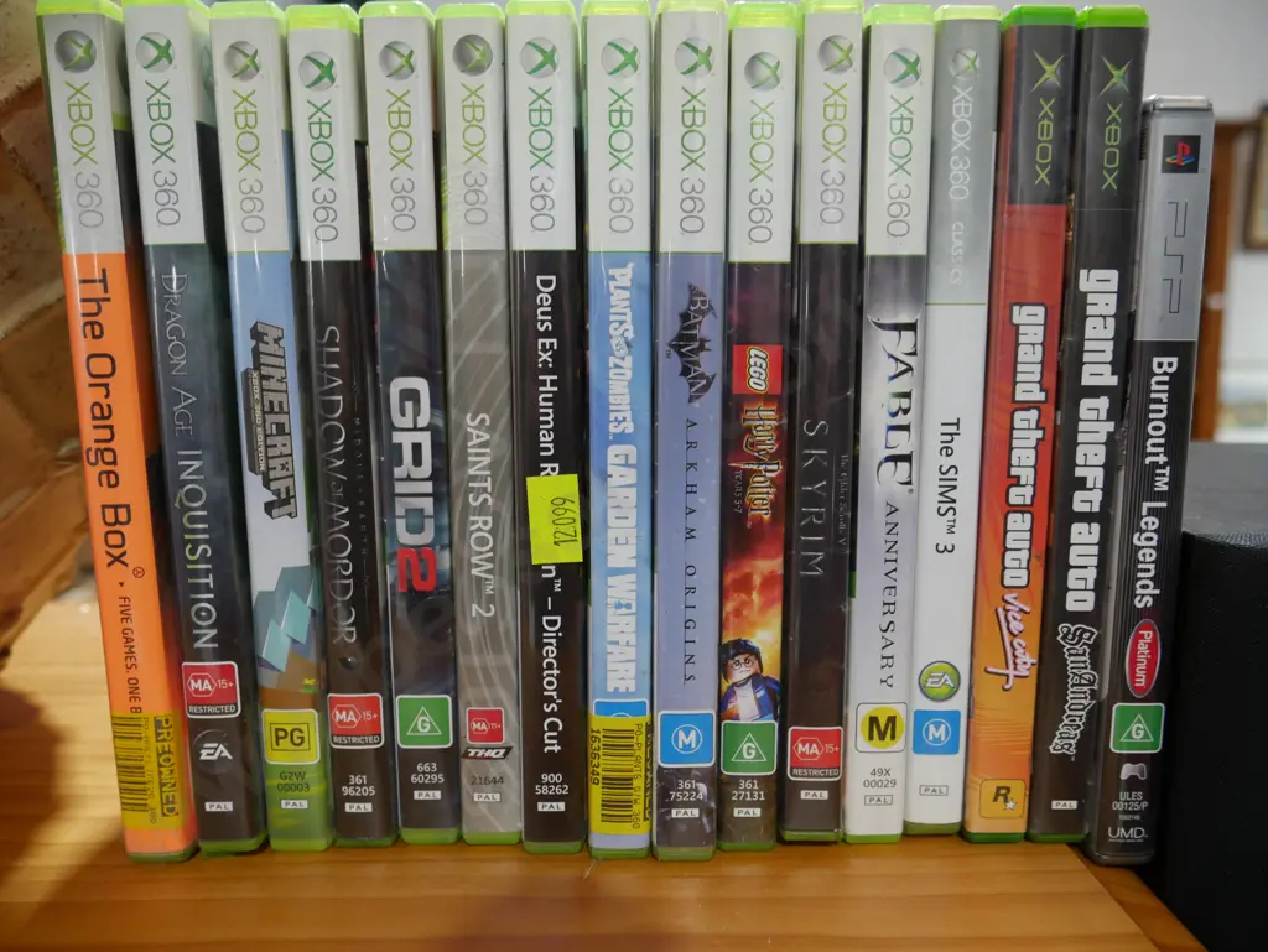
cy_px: 476
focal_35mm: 28
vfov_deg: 49.8
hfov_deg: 63.4
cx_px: 634
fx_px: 1026
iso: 500
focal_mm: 14
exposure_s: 1/60
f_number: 4
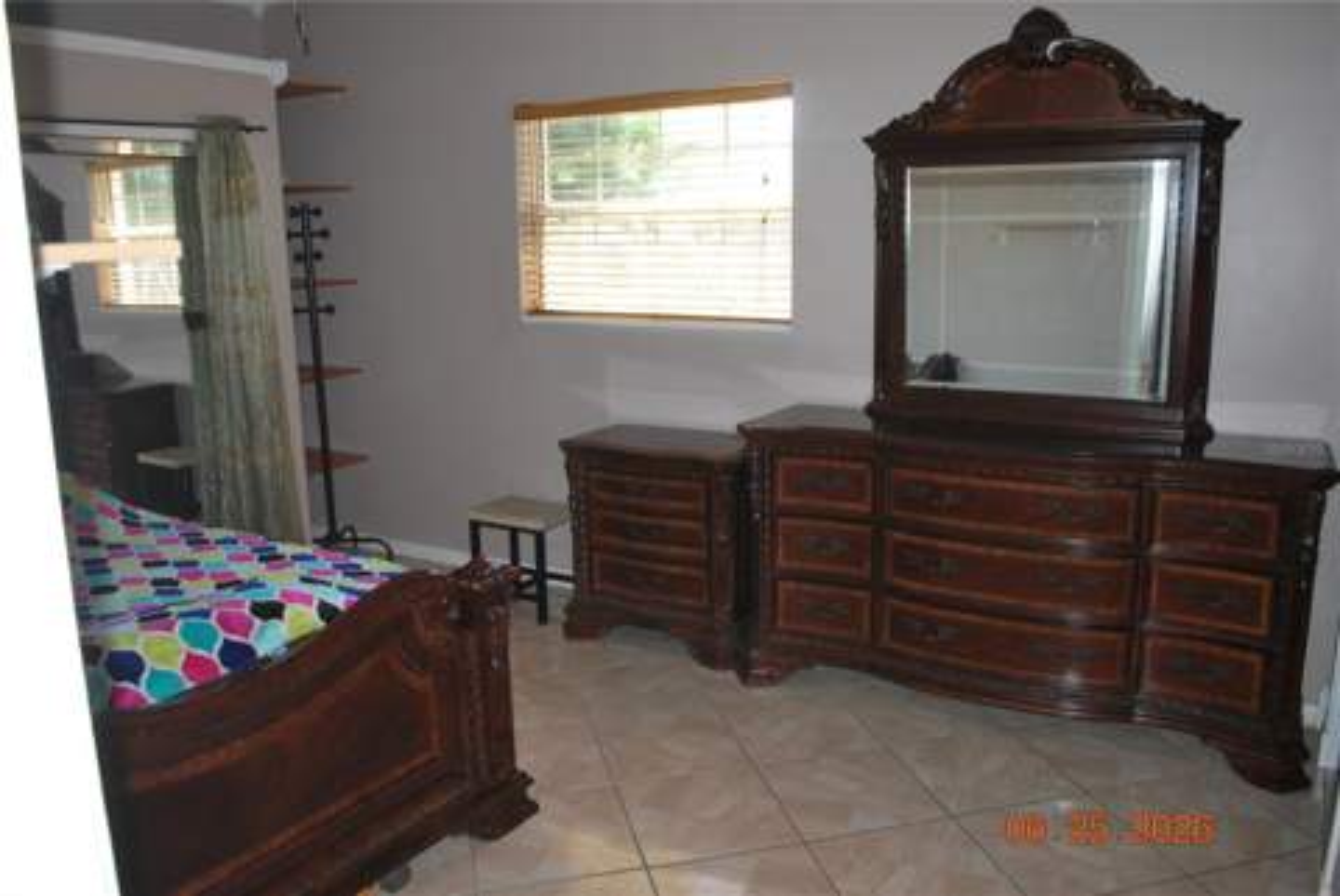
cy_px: 448
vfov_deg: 48.0
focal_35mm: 27
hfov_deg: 67.3
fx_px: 1006
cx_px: 670
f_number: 3.5
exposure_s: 1/60
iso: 200
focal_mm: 18
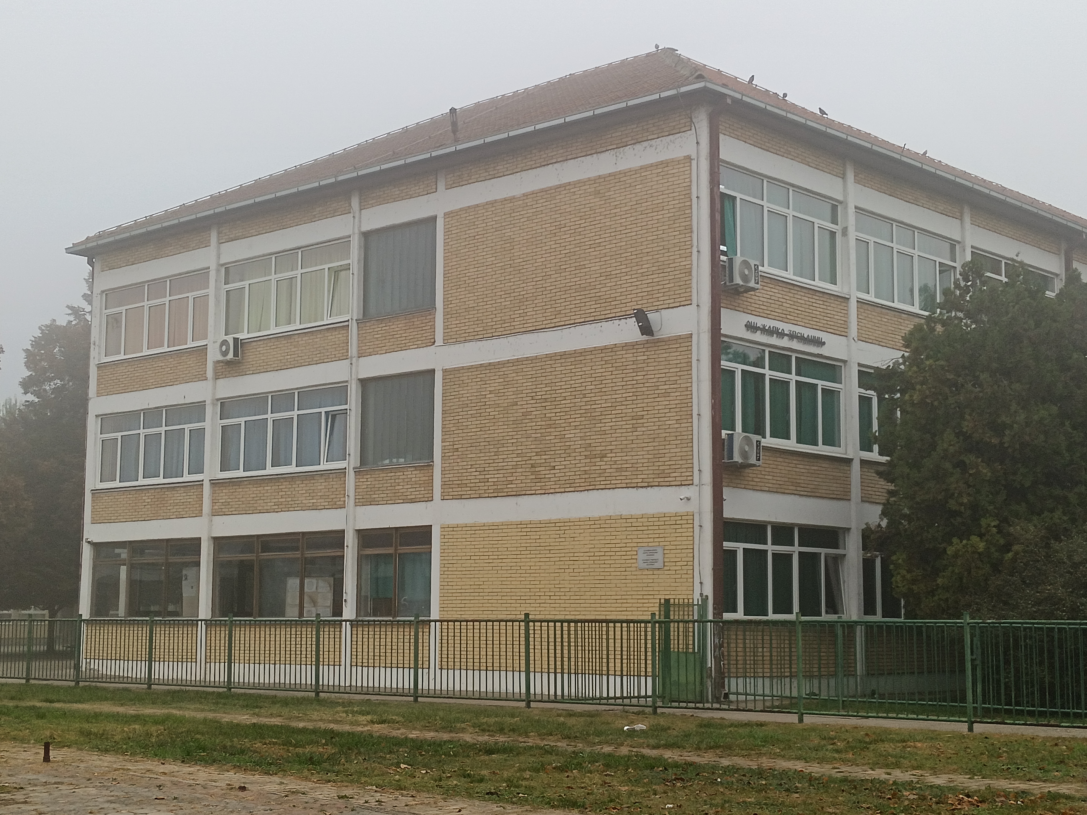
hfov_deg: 35.5
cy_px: 408
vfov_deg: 27.0
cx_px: 544
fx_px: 1696
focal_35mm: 54
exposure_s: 1/211
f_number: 1.9
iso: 100
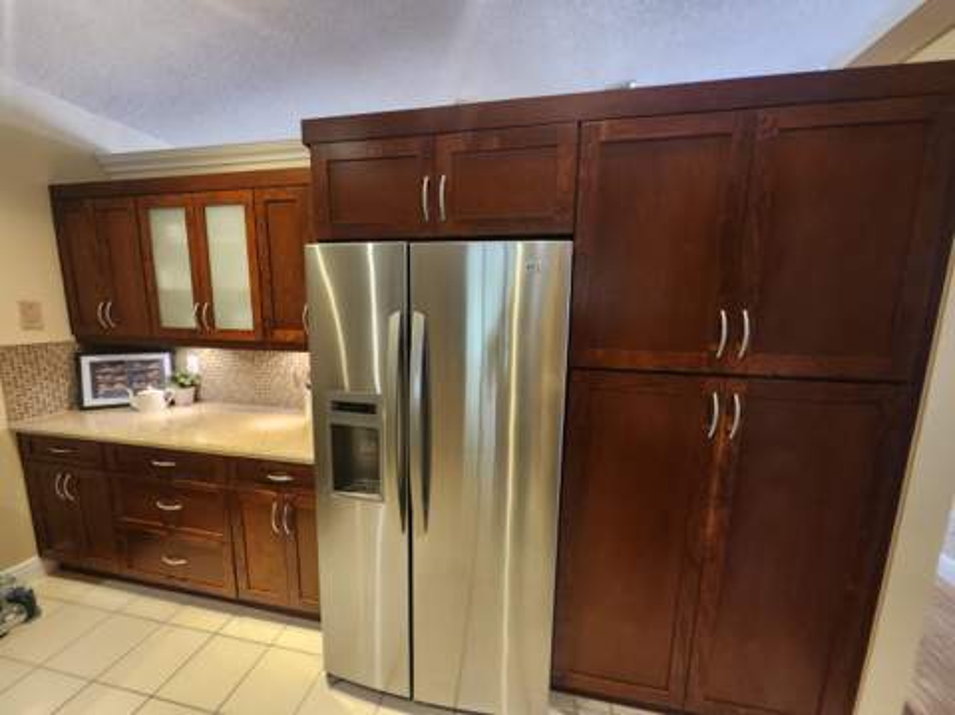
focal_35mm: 13
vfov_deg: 89.8
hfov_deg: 106.2
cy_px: 358
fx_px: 358
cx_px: 478
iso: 500
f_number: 2.2
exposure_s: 1/30
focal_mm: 1.74
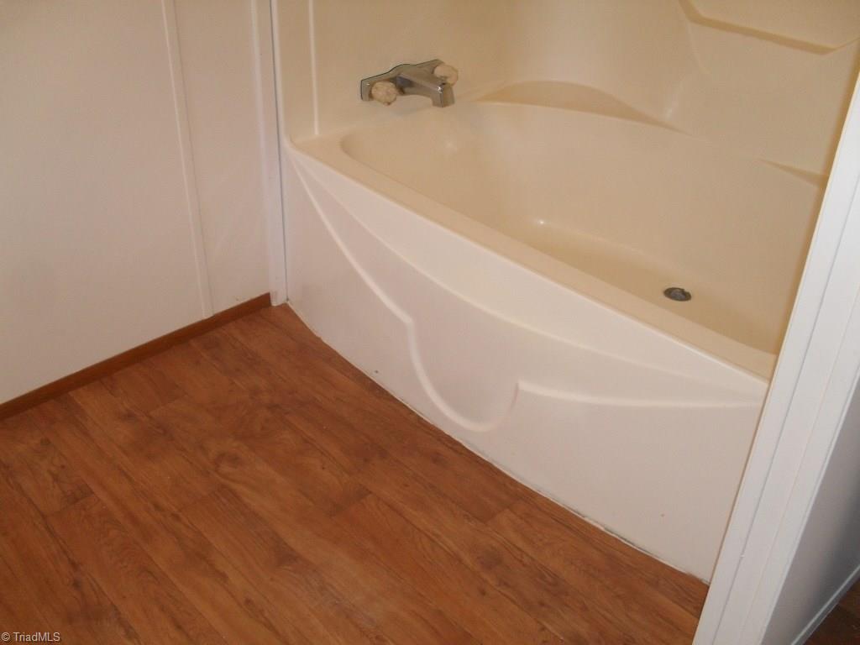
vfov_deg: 40.7
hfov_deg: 52.6
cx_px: 430
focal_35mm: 35
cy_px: 322
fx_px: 870
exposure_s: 1/45
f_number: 3.2
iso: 200
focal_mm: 6.3
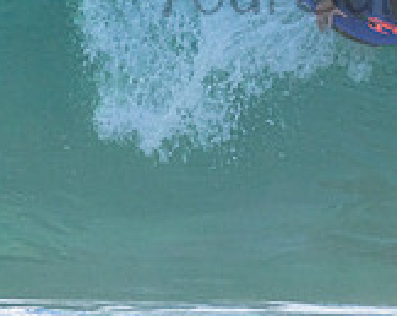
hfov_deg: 0.8
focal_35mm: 2524
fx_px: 29603
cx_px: 404
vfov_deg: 0.6
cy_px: -43
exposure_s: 1/1250
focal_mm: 500
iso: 320
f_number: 5.6
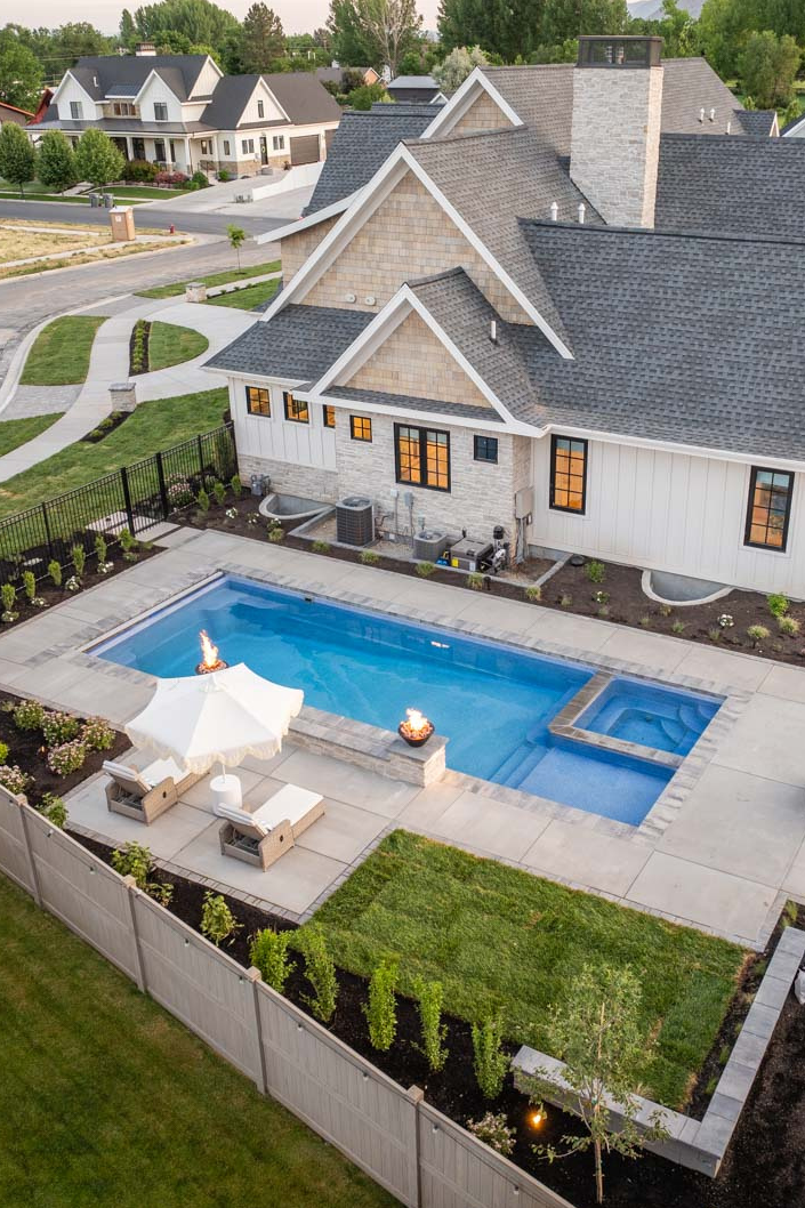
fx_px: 1141
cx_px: 465
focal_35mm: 34
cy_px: 596
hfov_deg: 38.8
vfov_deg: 55.8
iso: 150
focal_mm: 12.29
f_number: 2.8
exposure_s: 1/40
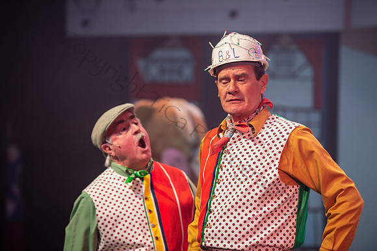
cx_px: 188
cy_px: 126
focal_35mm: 160
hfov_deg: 12.8
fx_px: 1675
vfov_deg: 8.6
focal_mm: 160
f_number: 2.8
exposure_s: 1/250
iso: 1000
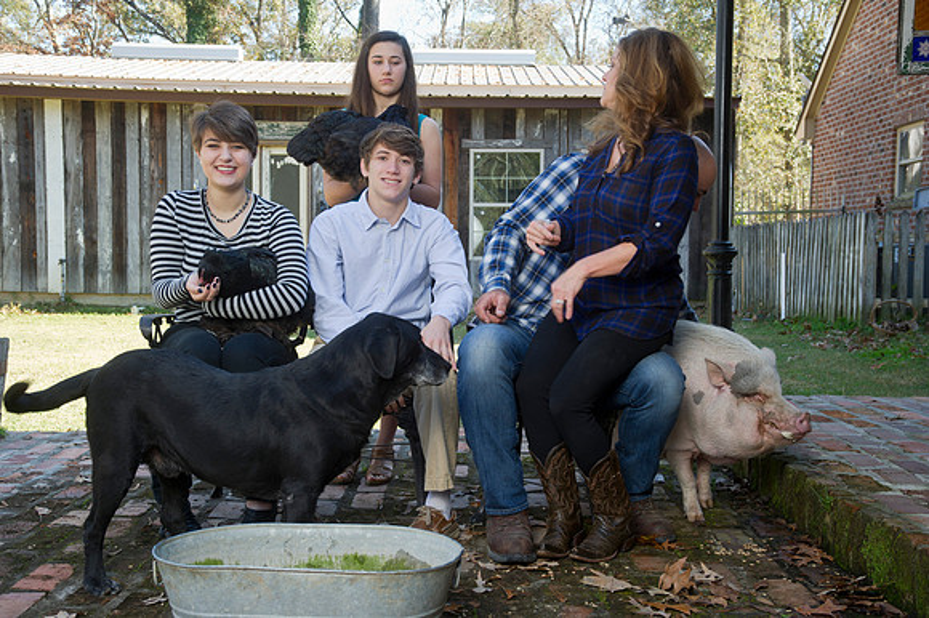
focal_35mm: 45
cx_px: 464
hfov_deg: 43.6
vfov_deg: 29.8
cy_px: 309
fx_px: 1161
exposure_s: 1/100
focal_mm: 45
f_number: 9
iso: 400
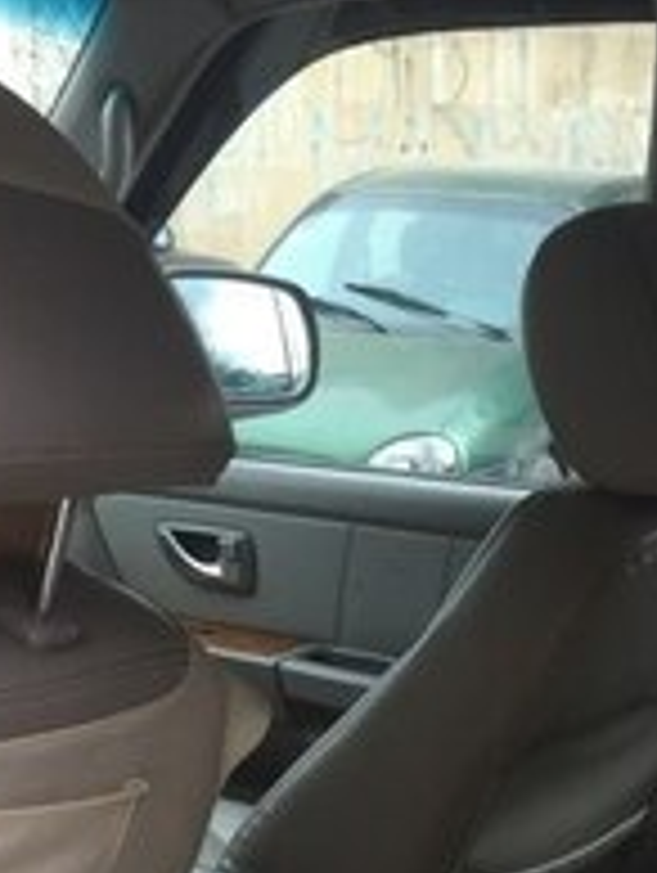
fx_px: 1869
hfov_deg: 19.8
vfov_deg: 23.5
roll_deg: -2.8
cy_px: 1107
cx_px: 486
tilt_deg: -25.9
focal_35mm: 74
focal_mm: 4.15
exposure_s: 1/100
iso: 50
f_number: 2.2
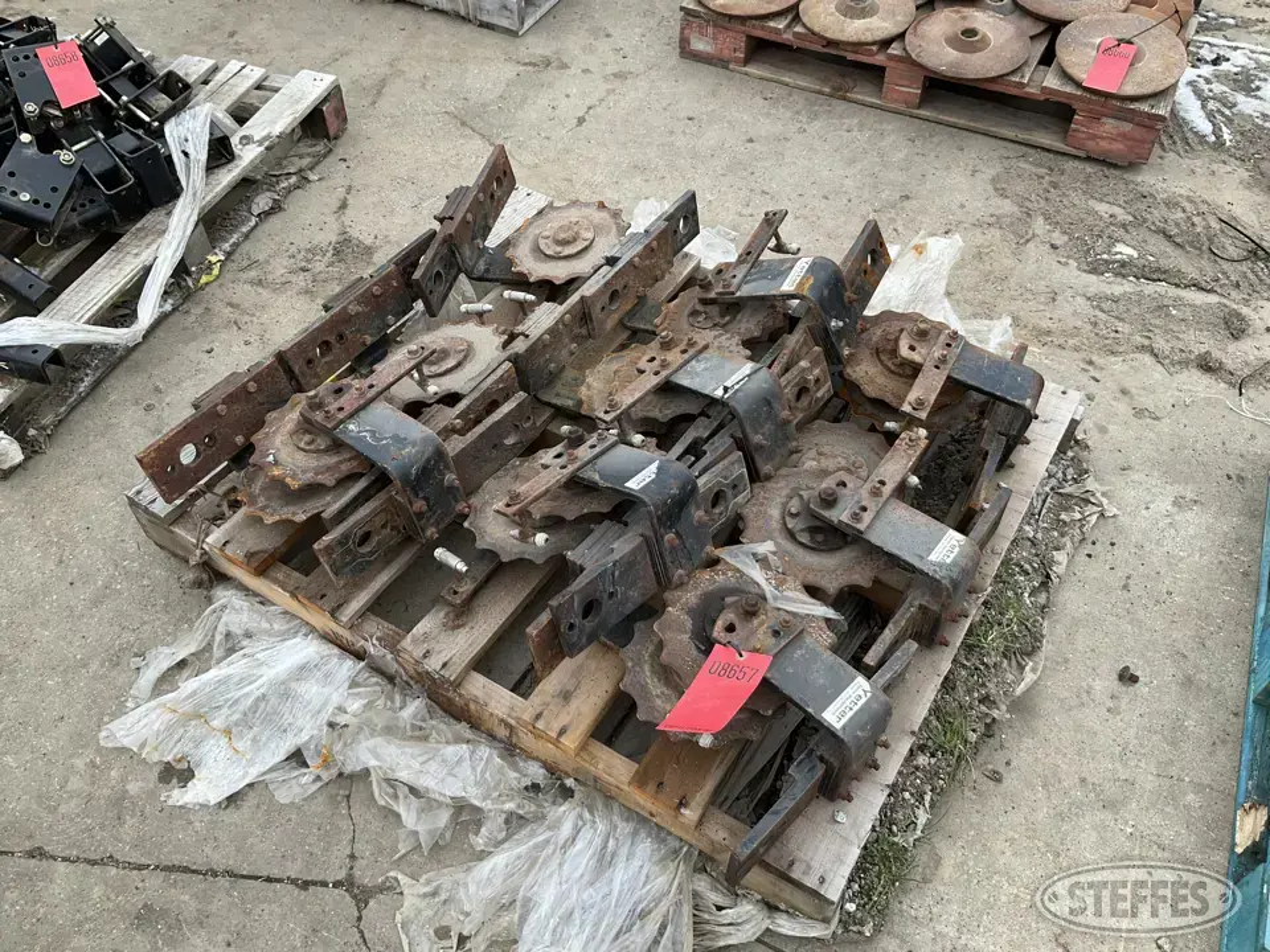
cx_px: 635
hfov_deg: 61.7
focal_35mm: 29
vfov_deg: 48.2
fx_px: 1064
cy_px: 476
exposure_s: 1/127
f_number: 1.8
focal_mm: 3
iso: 16
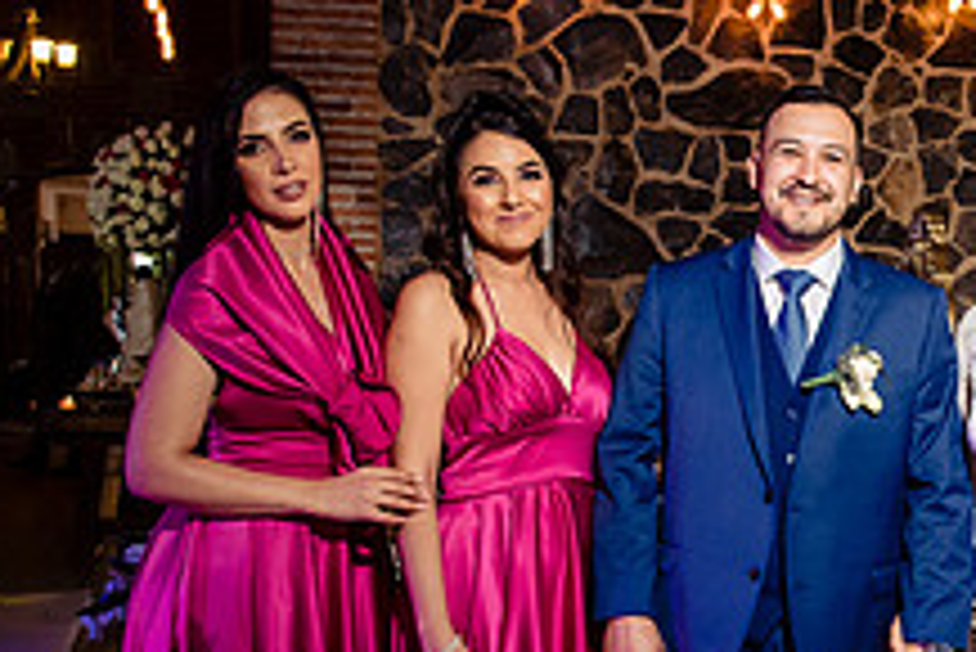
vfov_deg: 21.1
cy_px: 474
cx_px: 954
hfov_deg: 29.5
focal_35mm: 64
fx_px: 1736
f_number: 7.1
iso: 2000
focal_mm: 24
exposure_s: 1/125
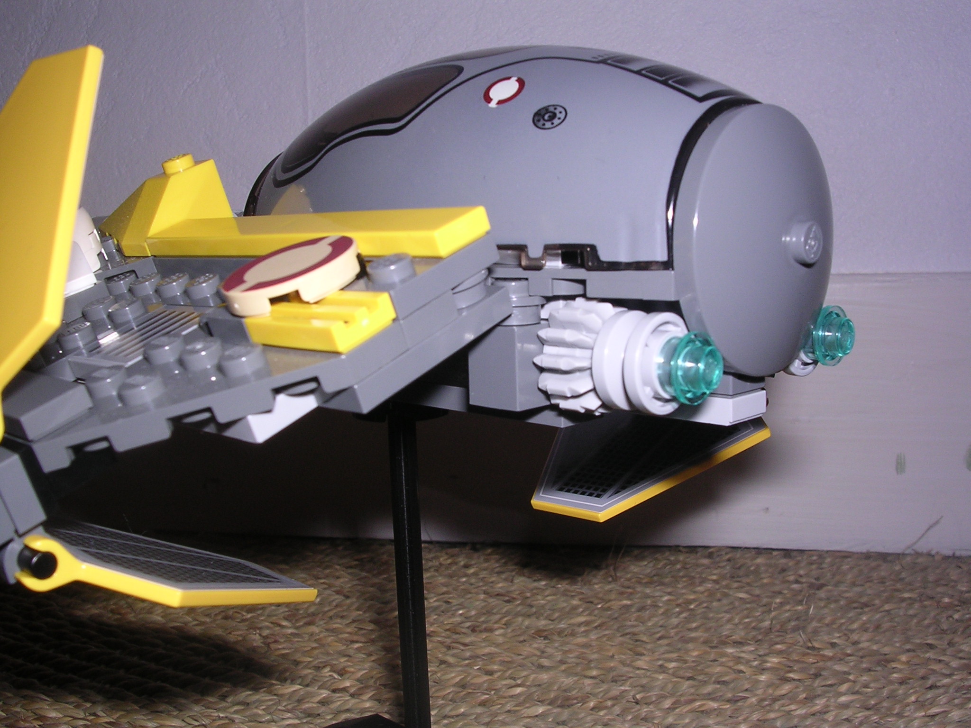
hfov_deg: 49.0
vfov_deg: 37.7
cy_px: 364
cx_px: 486
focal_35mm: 38
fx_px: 1066
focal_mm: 5.8
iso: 100
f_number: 5.6
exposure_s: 1/60.1
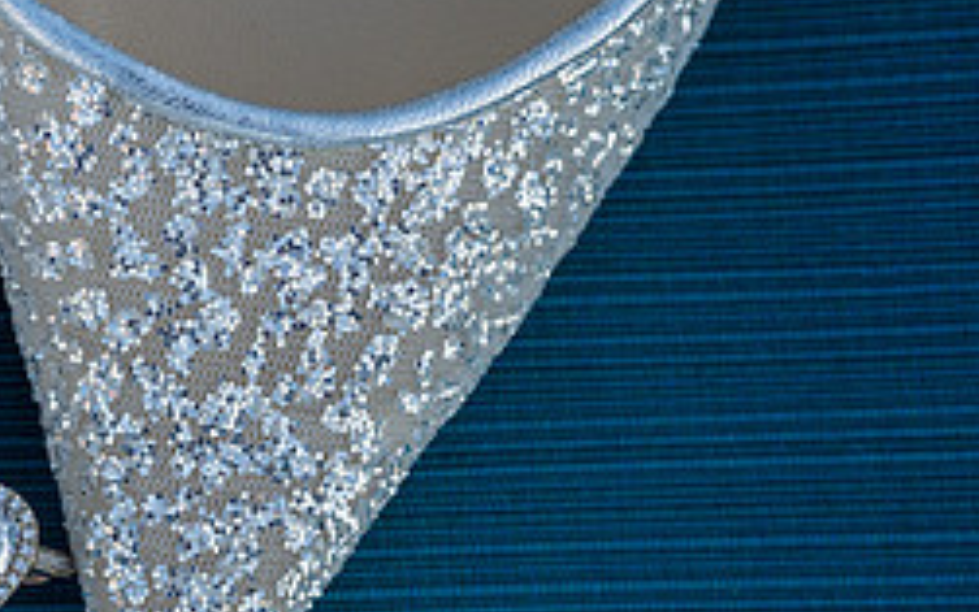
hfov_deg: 16.5
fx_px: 3309
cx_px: -4
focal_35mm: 124
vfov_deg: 10.5
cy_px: 518
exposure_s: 1/250
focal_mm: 50
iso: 250
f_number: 5.6
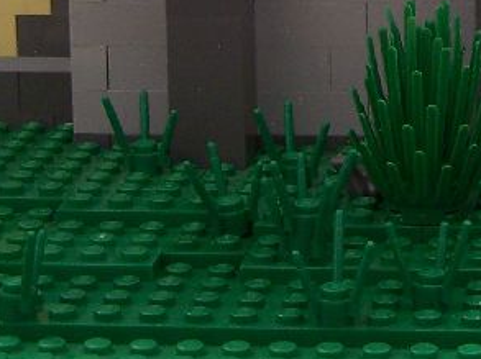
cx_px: 520
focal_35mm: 168
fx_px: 2332
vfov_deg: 8.6
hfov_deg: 11.6
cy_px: -210
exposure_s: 1/2
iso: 80
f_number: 3
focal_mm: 8
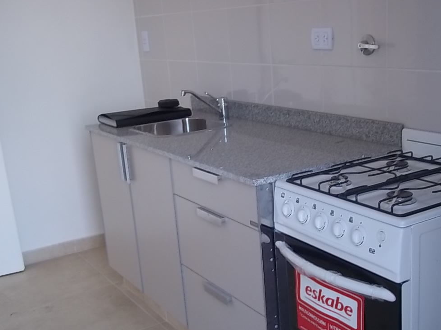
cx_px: 252
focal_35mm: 47
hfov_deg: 40.3
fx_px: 599
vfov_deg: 30.7
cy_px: 210
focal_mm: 6.5
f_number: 3.1
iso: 80
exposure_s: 1/40
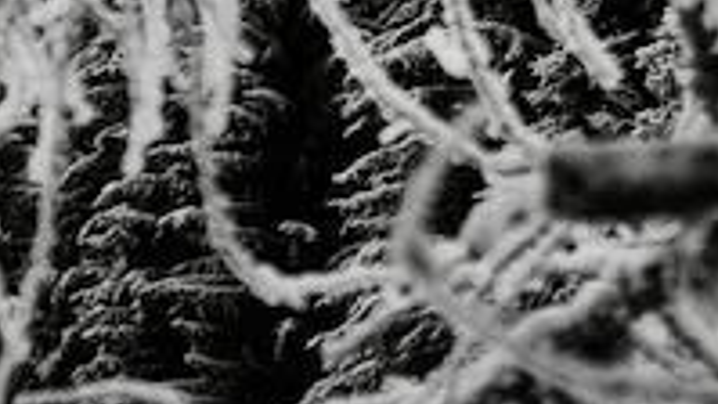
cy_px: 2067
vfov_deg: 2.0
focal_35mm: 605
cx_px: -913
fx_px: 11520
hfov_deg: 3.5
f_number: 5
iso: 100
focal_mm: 50
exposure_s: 1/200
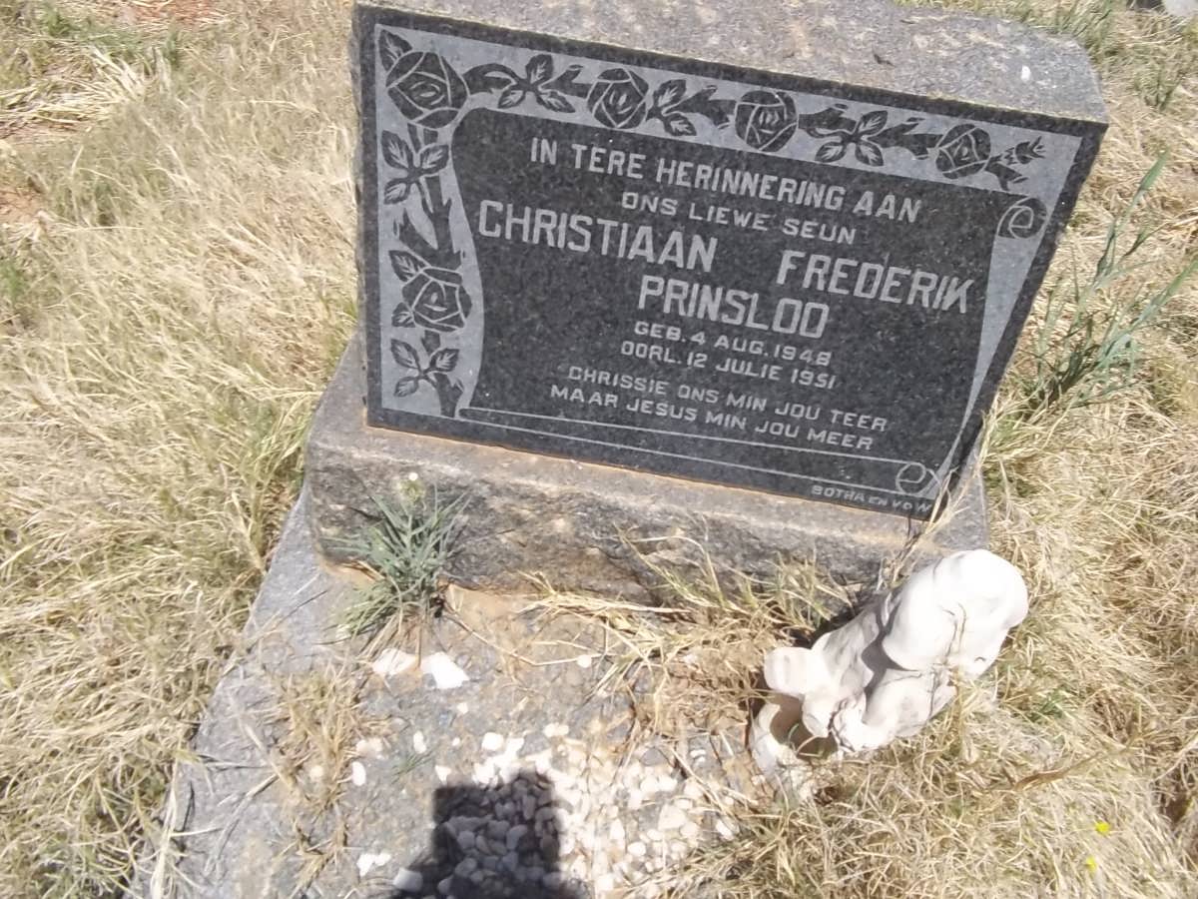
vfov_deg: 44.2
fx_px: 1107
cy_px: 450
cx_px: 599
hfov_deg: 56.8
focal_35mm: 32
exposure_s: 1/400
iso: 80
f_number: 5.5
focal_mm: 5.7
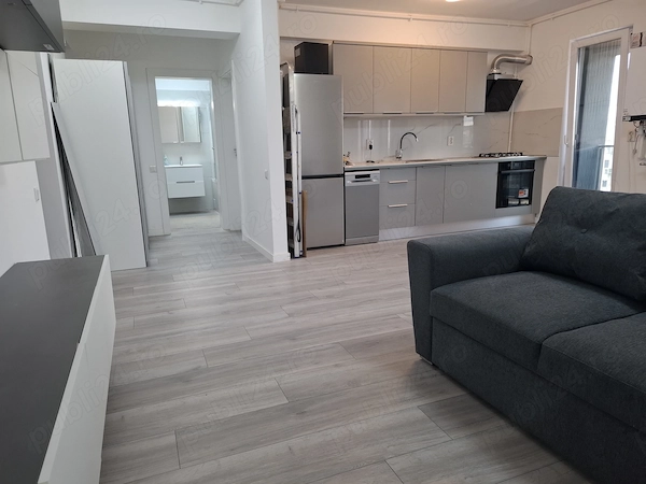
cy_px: 242
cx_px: 323
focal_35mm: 23
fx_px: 429
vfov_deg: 58.9
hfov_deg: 73.9
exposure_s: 1/120
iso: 200
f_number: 1.8
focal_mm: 5.54
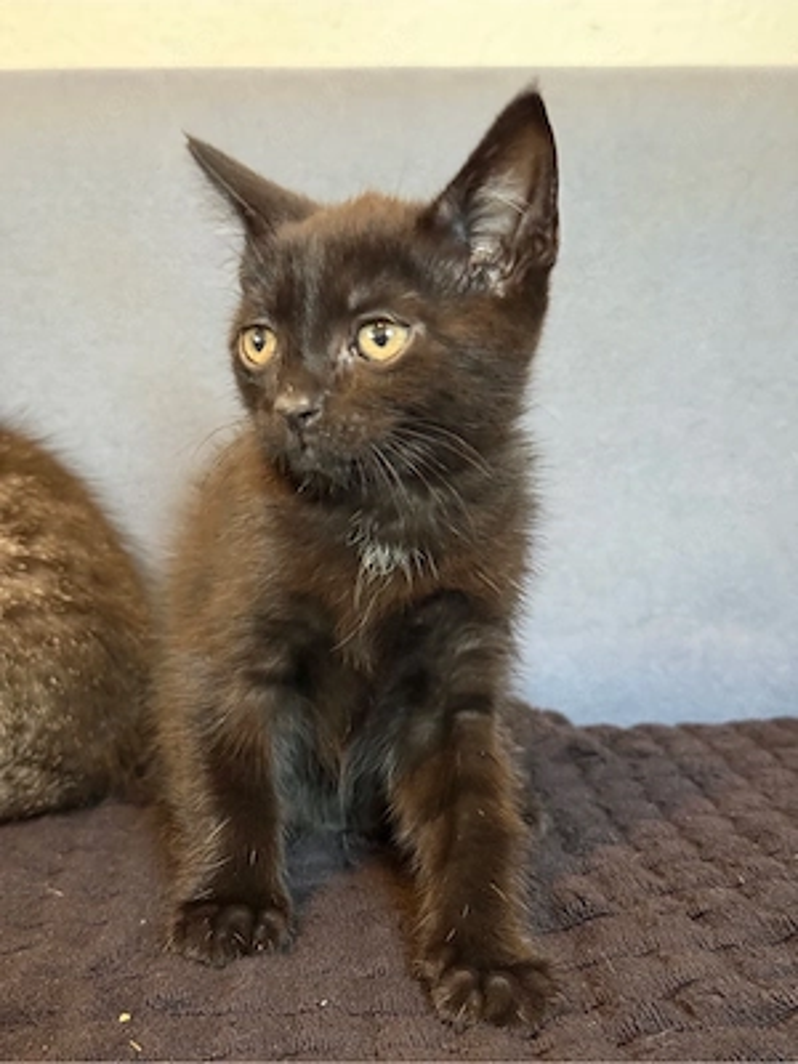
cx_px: 399
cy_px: 532
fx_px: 1475
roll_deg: +1.6
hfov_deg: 30.3
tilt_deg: -4.2
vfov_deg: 39.7
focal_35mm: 48
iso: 640
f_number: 1.78
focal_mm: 6.76
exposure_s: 1/30
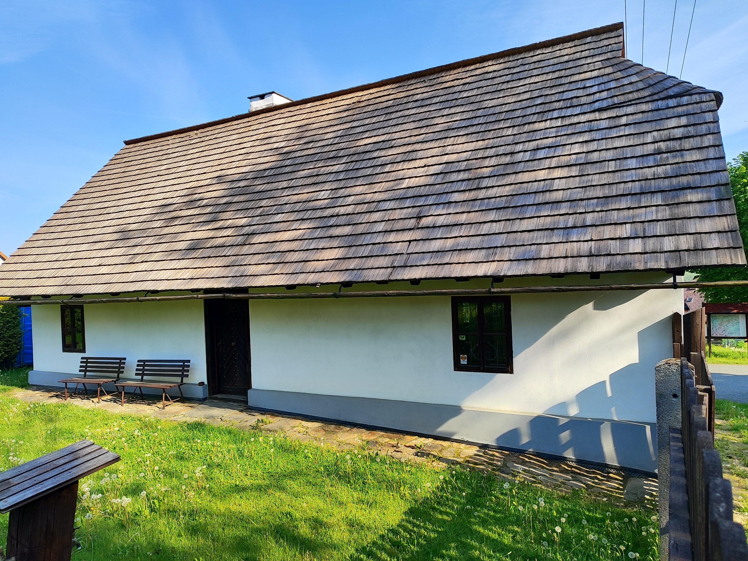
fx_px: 519
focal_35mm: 24
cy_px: 280
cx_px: 374
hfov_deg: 71.6
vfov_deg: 56.8
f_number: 1.89
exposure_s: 1/417
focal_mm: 5.89
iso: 50
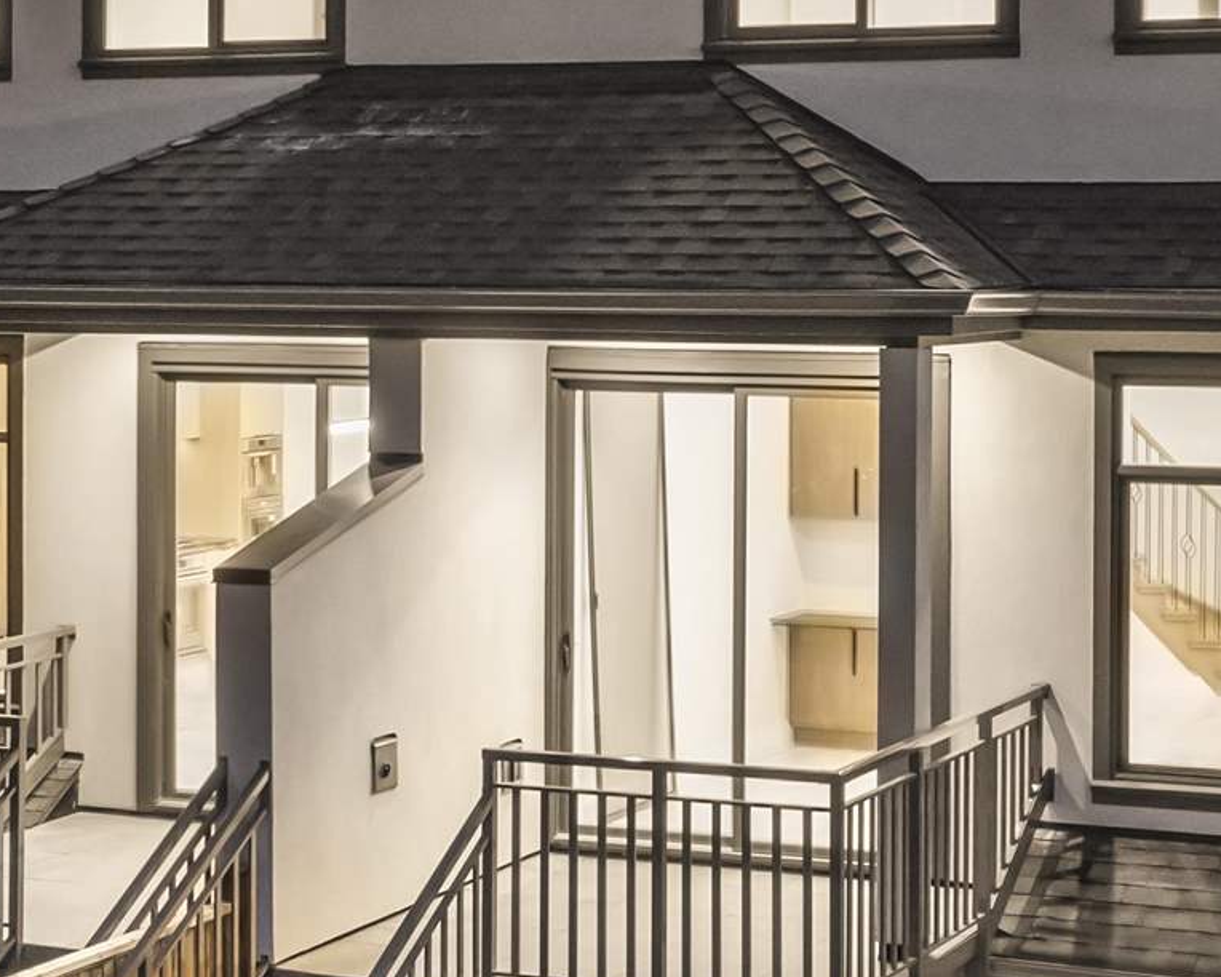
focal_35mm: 83
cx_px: 647
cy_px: 480
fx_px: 2999
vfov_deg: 18.5
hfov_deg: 23.0
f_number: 2.8
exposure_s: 1/5
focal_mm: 8.38
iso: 1180
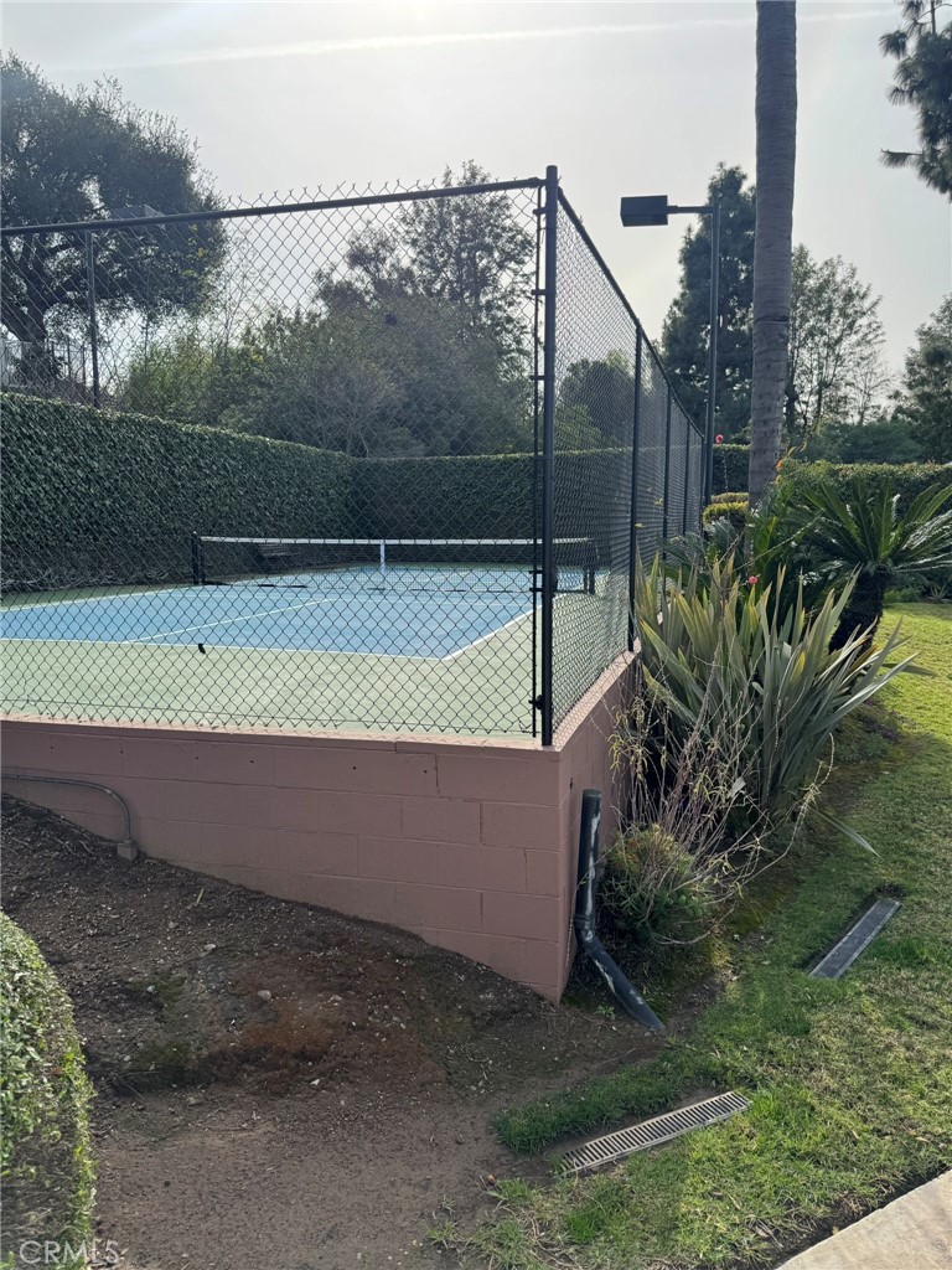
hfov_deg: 56.8
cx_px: 476
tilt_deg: -7.3
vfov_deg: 71.6
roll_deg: +1.3
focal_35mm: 24
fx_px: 880
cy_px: 635
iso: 80
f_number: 1.78
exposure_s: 1/2833
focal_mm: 6.76
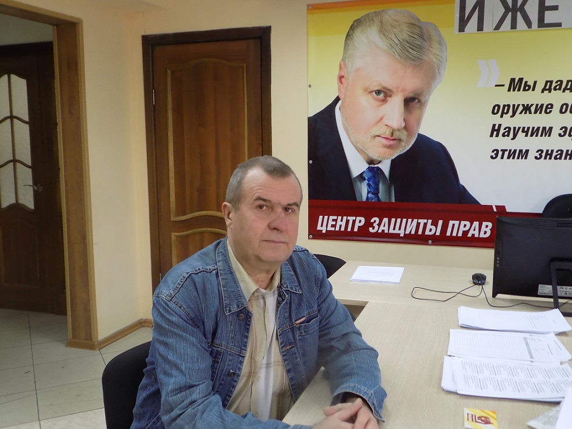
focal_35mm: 34
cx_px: 286
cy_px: 214
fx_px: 562
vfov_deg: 41.8
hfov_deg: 54.0
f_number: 3.4
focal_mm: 6.1
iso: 280
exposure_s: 1/30
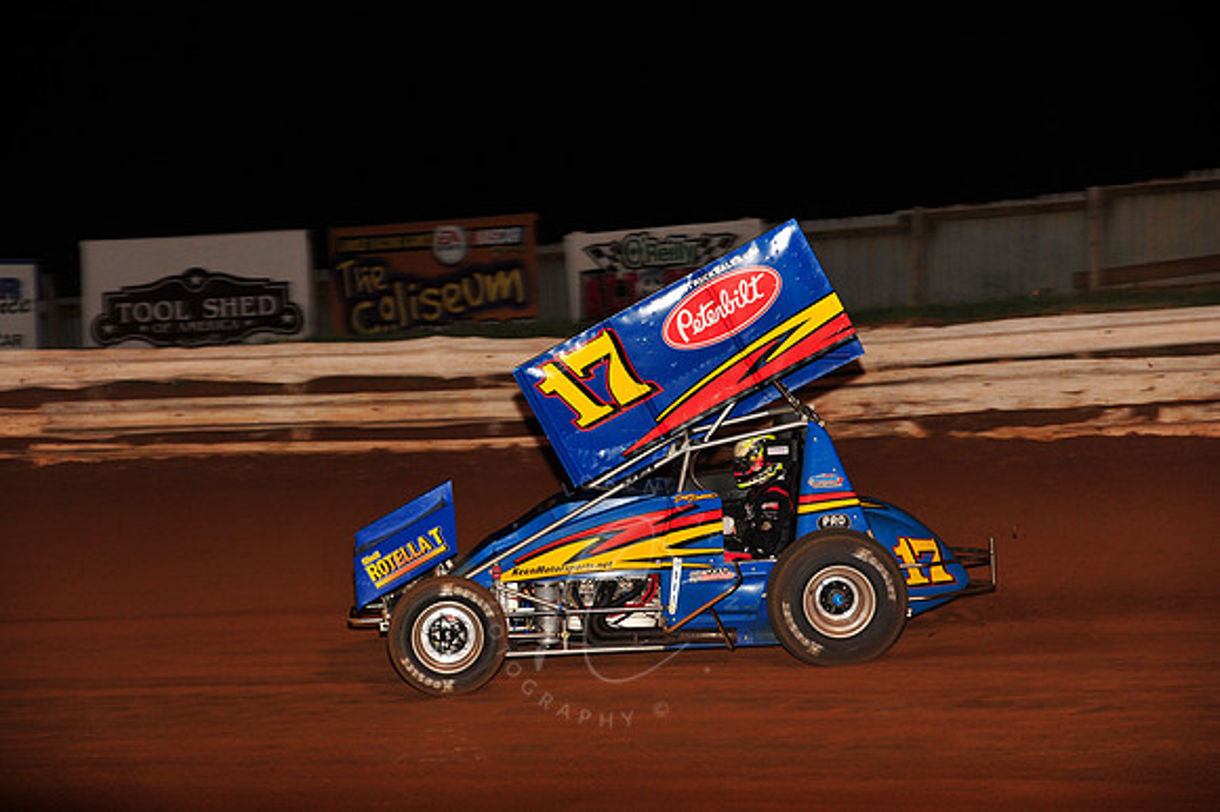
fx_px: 4572
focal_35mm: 135
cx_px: 610
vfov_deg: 10.1
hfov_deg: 15.2
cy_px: 406
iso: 1000
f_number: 6.3
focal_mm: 135
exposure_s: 1/320
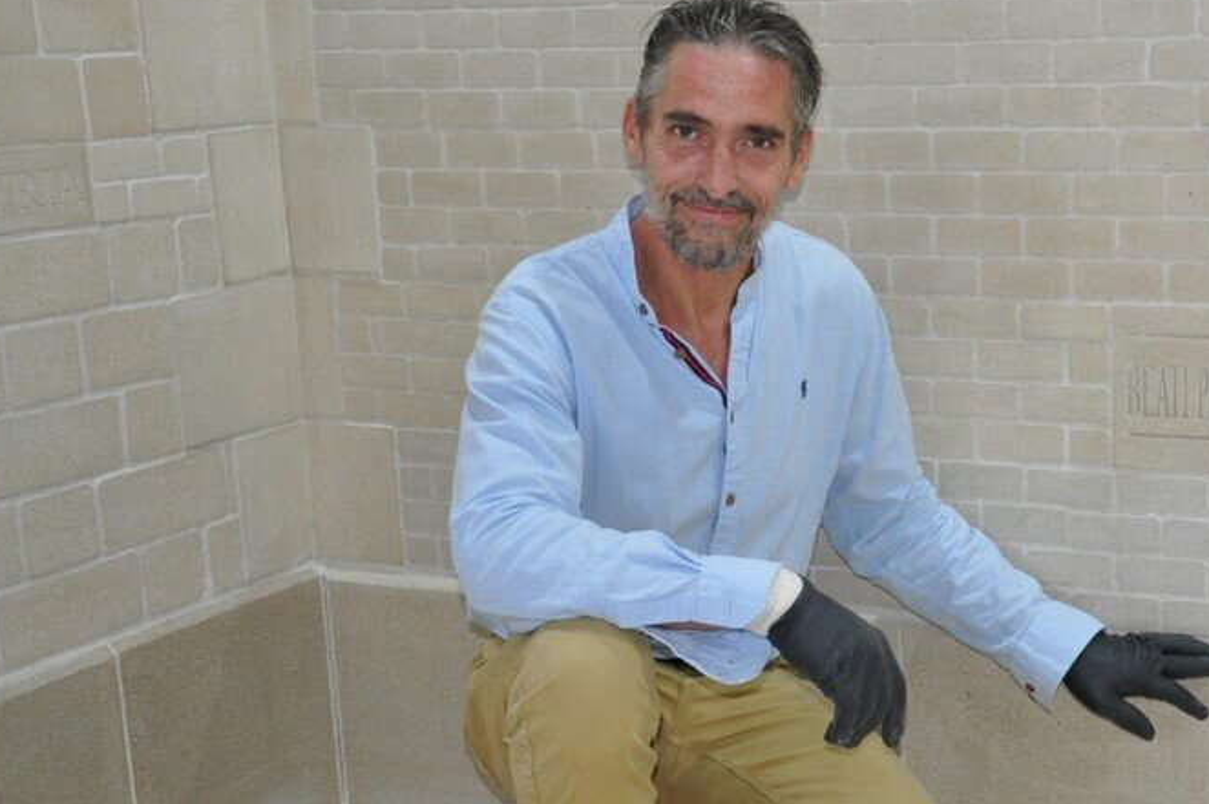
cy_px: 494
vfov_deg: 21.8
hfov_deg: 31.8
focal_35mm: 62
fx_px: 2080
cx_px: 908
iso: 800
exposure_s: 1/60
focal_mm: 26
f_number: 4
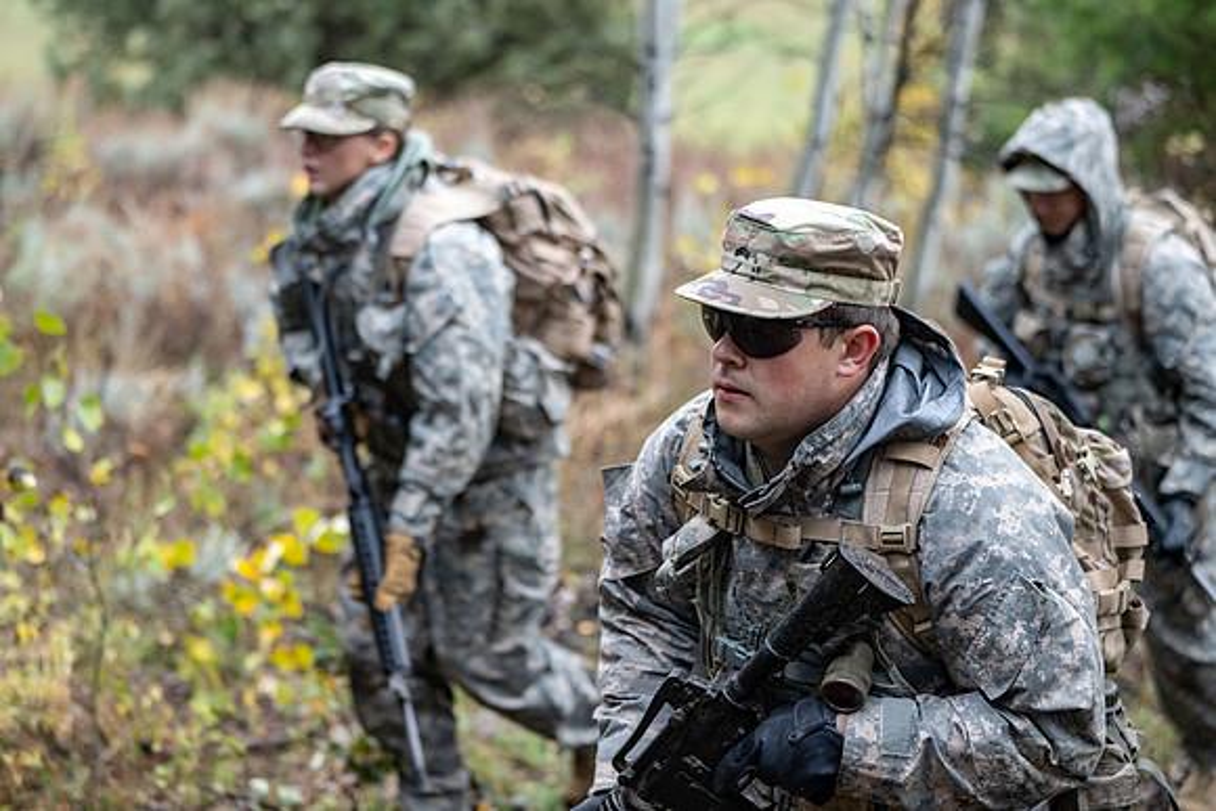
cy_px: 406
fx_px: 2635
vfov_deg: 17.5
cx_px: 608
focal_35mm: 78
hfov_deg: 26.0
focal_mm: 78
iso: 1000
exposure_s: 1/500
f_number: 2.8
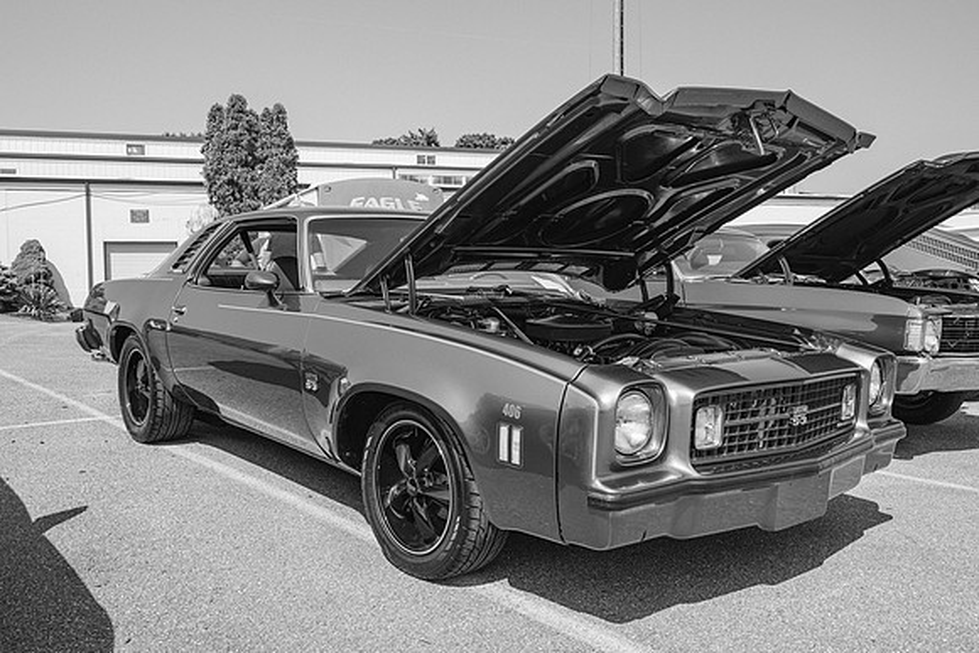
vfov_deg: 41.7
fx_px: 858
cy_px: 326
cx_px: 473
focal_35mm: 32
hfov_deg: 59.4
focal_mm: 30.5
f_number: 10
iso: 160
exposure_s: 1/200
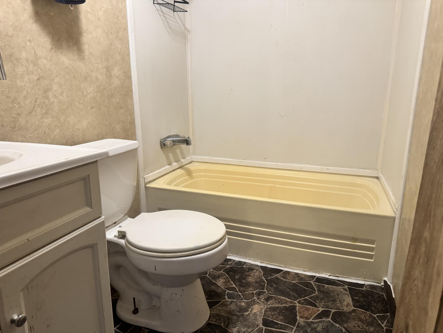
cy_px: 166
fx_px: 307
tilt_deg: -15.0
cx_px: 222
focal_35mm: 24
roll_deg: -1.5
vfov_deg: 56.8
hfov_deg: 71.6
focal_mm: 6.76
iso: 400
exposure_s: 1/60
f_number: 1.78
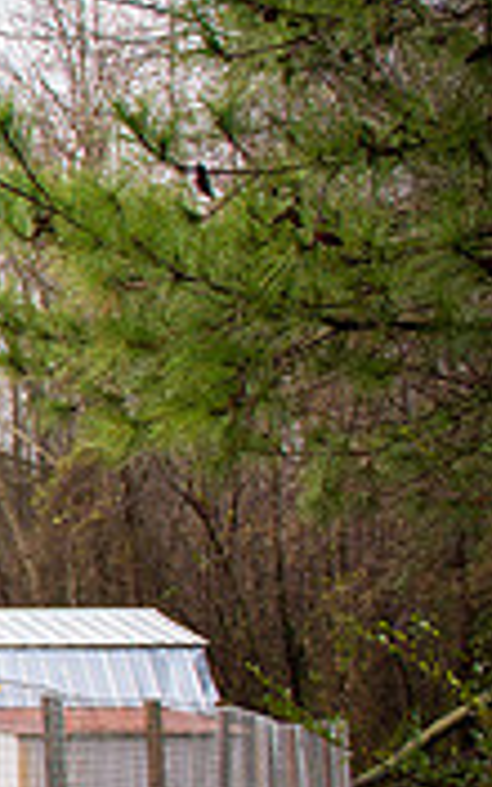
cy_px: 570
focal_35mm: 82
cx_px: -801
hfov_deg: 11.8
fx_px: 1759
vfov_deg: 25.0
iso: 200
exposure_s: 1/400
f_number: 2.8
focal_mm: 24
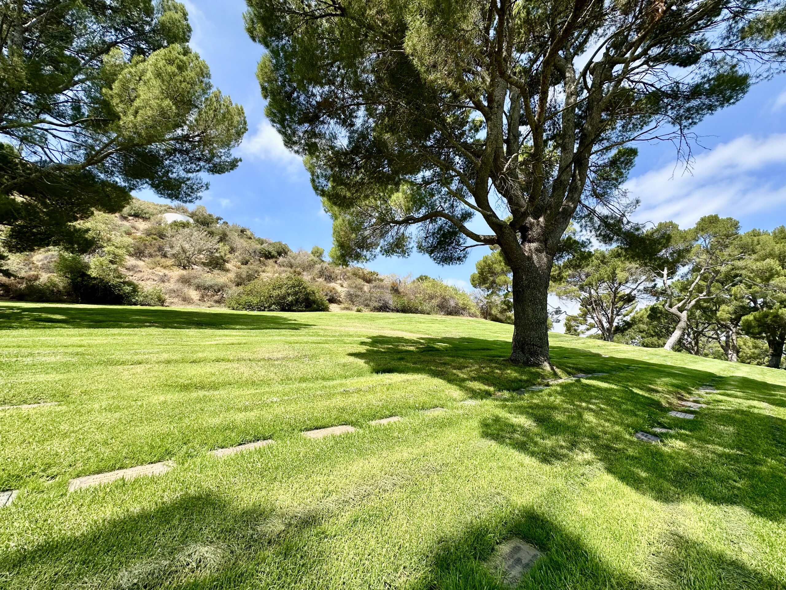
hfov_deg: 102.1
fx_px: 318
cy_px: 295
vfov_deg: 85.7
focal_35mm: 14
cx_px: 393
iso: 50
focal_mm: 2.22
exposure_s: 1/997
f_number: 2.2
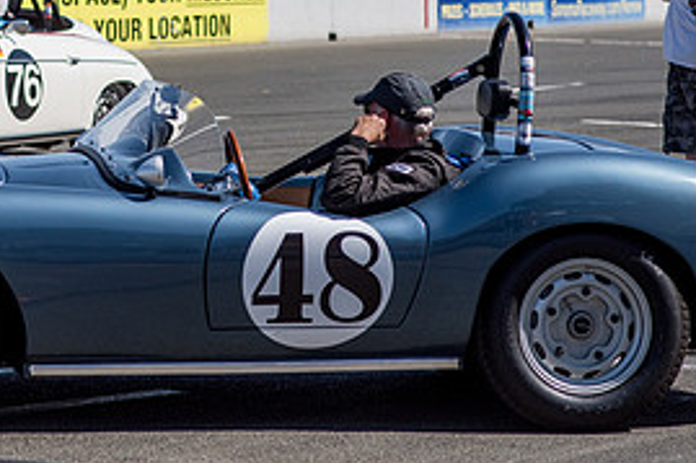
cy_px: 7
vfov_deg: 6.9
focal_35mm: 197
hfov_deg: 10.4
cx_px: 81
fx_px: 3806
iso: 200
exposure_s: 1/8000
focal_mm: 85
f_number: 4
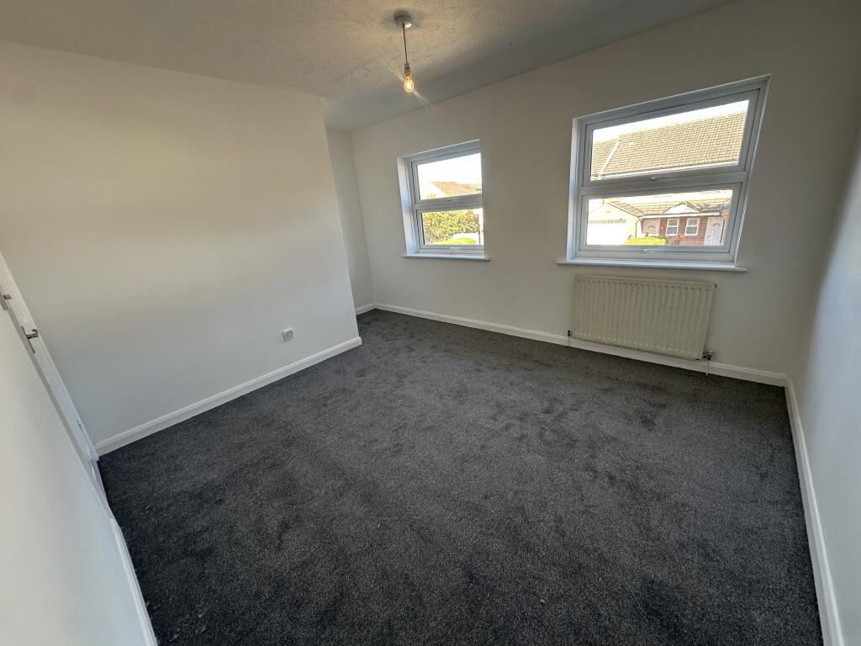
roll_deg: +5.2
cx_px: 430
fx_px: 348
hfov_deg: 102.1
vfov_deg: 85.7
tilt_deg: -18.3
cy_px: 323
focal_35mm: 14
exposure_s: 1/100
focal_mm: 2.22
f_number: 2.2
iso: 80
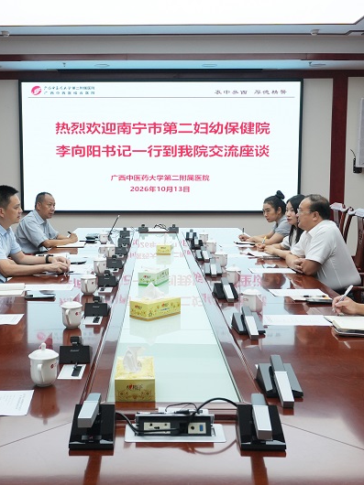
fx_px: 642
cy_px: 243
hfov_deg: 31.6
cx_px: 144
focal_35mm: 46
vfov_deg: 41.5
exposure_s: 1/80
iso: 500
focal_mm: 21
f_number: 5.6
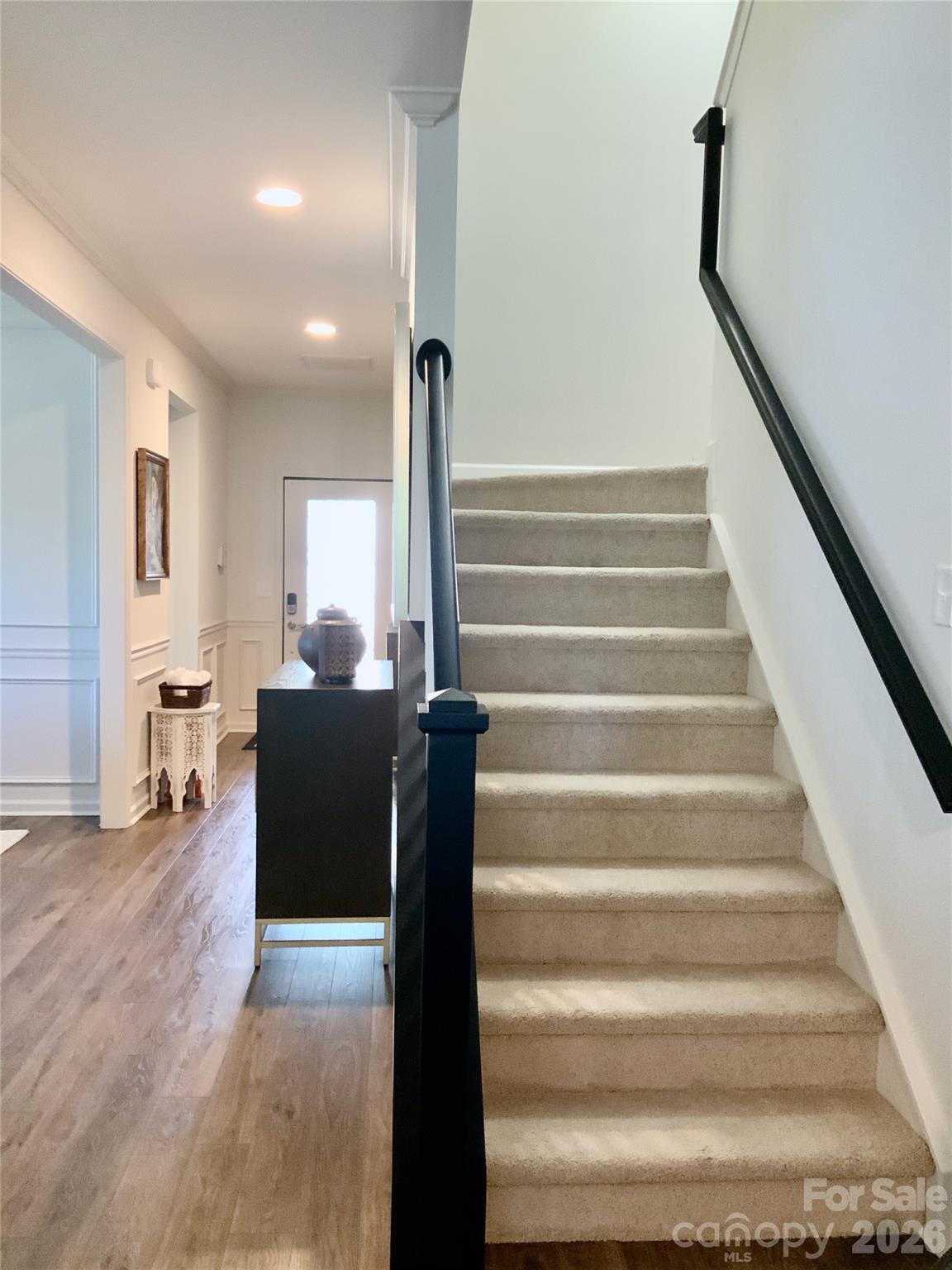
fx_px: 1063
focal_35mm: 29
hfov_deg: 48.2
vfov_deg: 61.7
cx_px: 476
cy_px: 635
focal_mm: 3
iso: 250
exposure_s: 1/40
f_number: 1.8
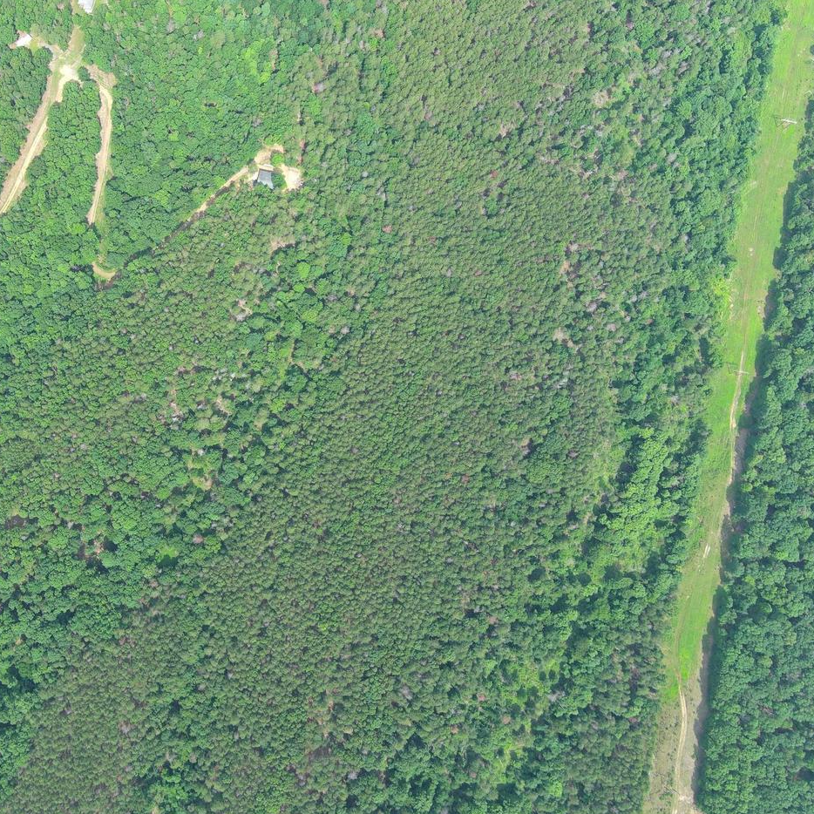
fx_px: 1011
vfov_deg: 43.9
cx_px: 281
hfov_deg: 43.3
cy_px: 417
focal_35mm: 38
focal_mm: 10.57
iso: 100
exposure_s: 1/395
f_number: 2.8
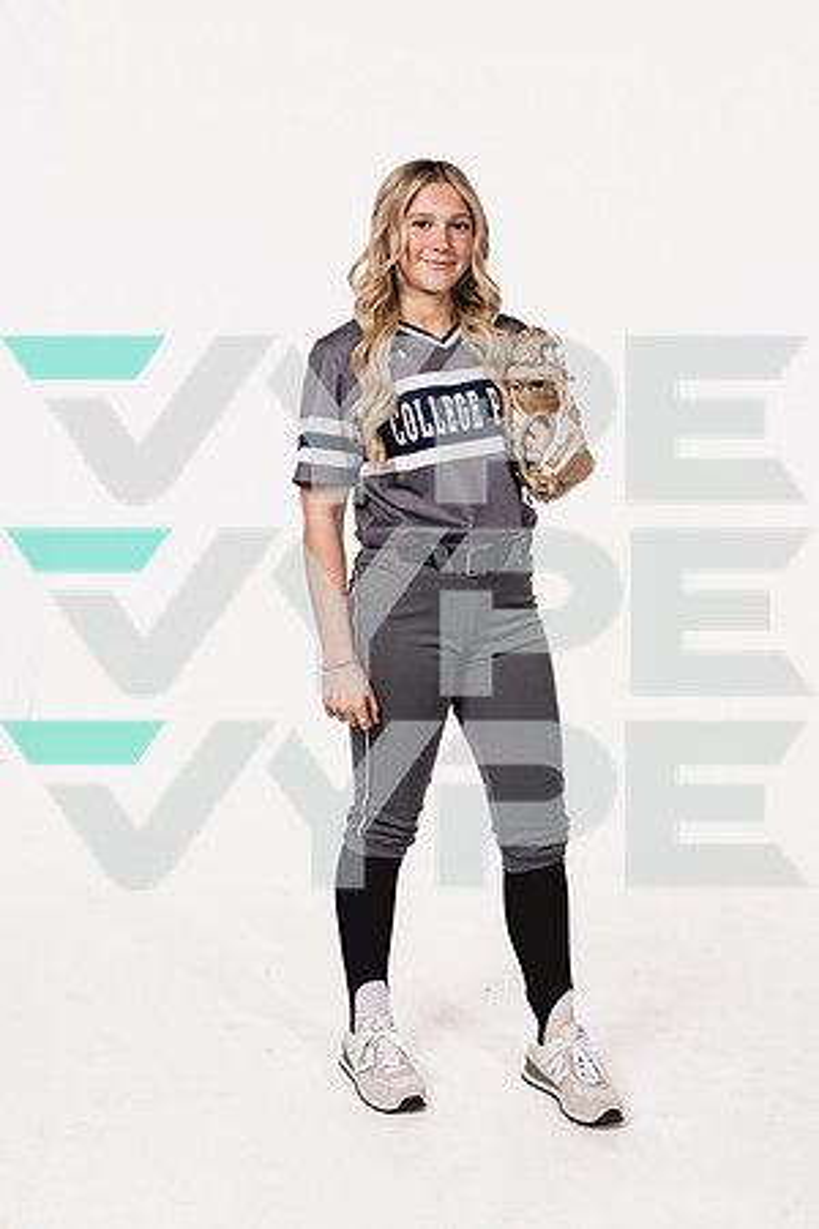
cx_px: 410
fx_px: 1706
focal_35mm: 50
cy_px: 614
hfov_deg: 27.0
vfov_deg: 39.6
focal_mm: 50
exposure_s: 1/250
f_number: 8
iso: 800
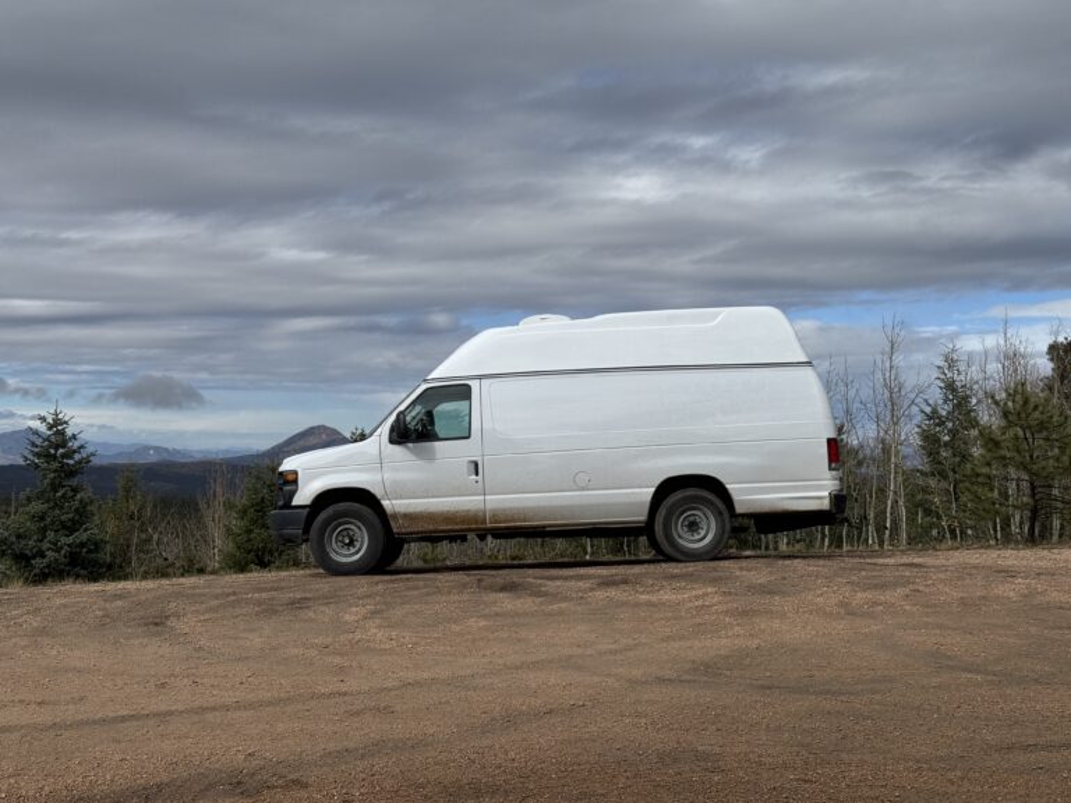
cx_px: 536
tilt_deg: +1.8
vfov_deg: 30.3
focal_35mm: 48
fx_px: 1485
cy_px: 402
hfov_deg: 39.7
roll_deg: -0.1
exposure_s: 1/7092
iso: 64
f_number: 1.78
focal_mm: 6.76
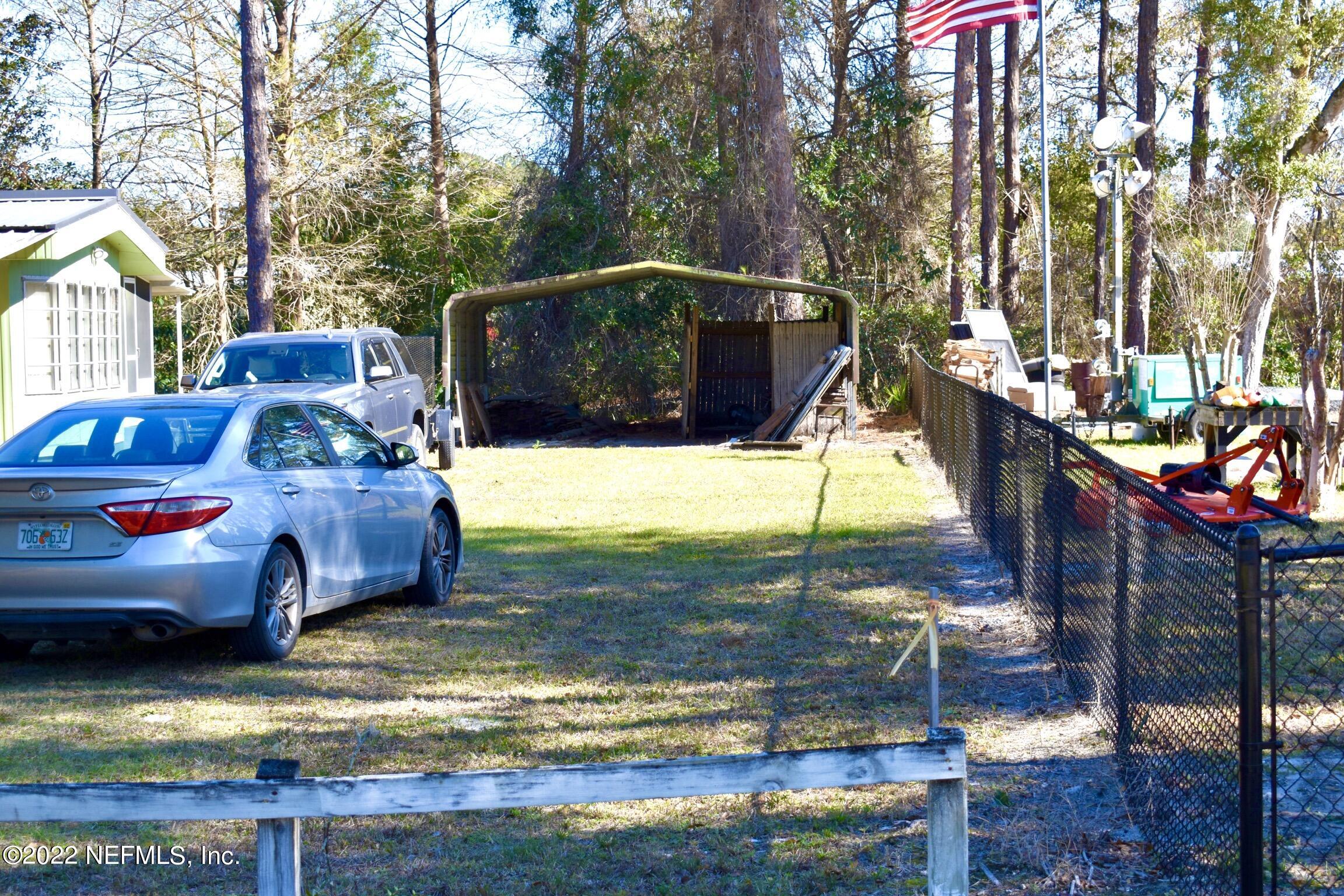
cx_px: 672
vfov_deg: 20.2
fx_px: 2520
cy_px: 448
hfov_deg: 29.9
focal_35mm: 68
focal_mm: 45
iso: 200
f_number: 7.1
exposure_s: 1/250
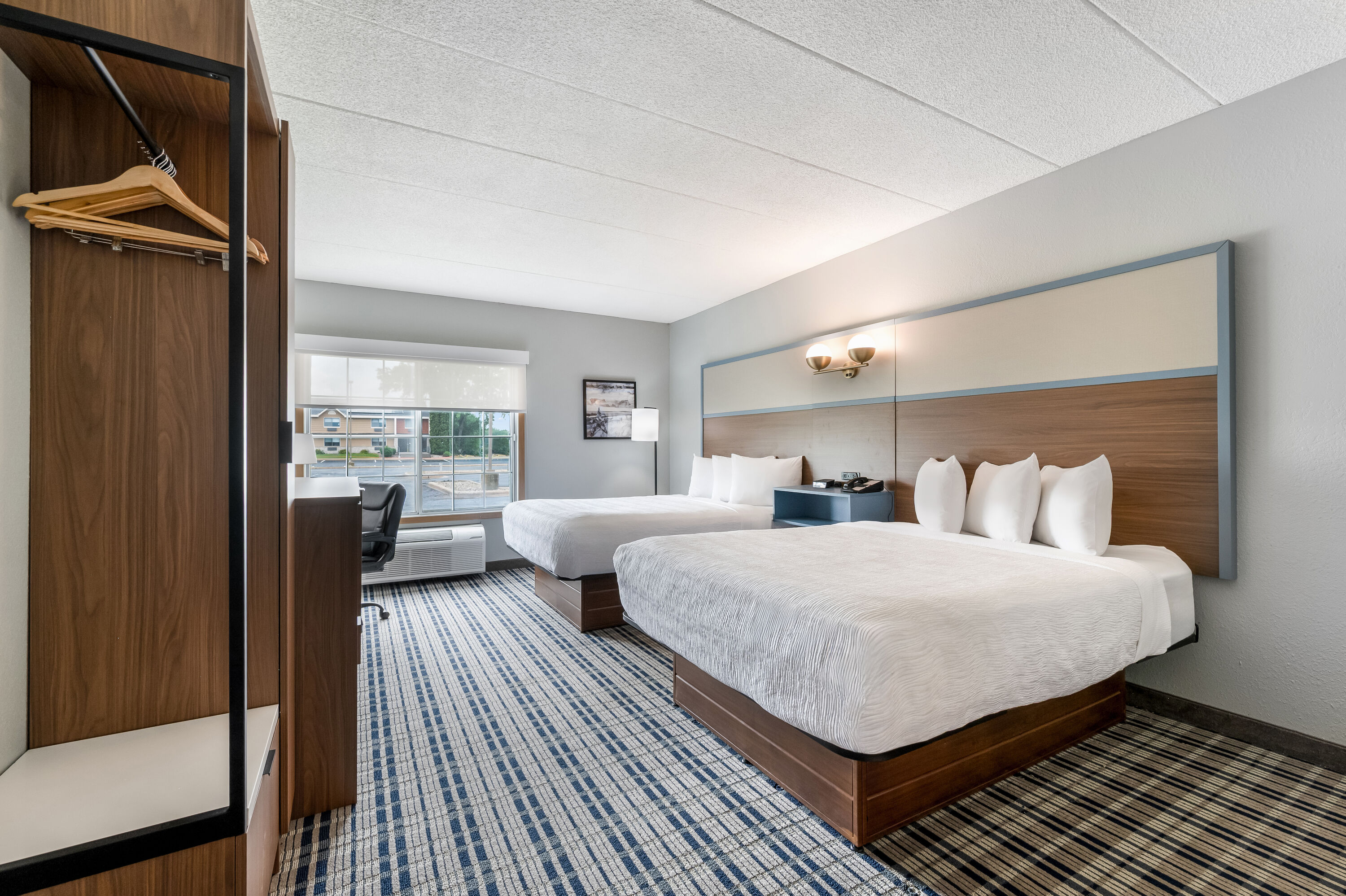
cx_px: 673
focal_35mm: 14
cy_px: 448
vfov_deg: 79.2
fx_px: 542
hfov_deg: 102.3
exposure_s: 1/4
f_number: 8
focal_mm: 14.5
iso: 400
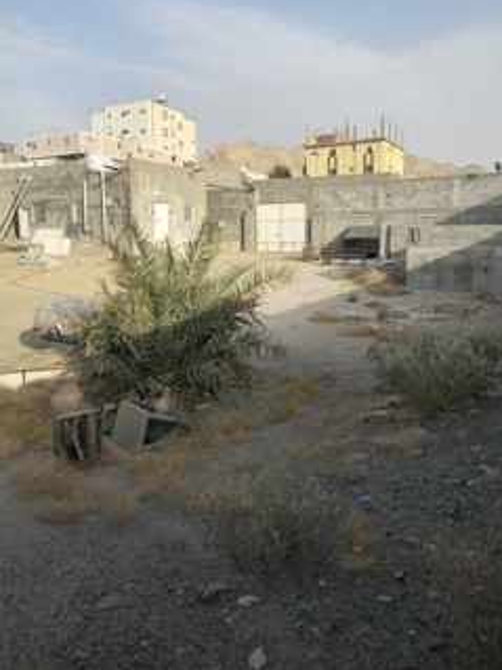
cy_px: 282
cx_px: 278
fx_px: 522
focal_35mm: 27
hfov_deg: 51.2
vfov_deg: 65.0
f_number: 1.7
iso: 10
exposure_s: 1/462
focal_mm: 6.3
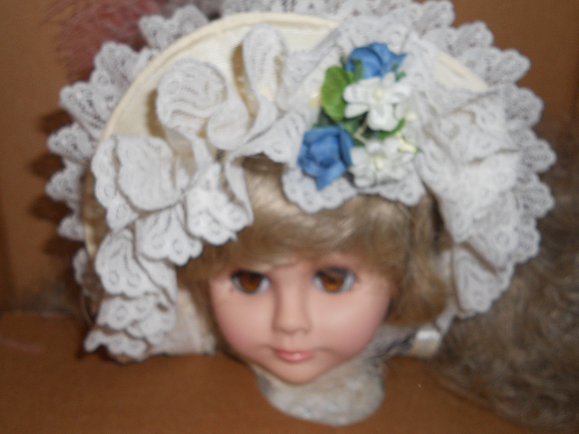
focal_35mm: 32
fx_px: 535
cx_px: 290
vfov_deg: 44.2
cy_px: 217
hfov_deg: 56.8
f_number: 8.8
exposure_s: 1/25
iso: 80
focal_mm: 5.8
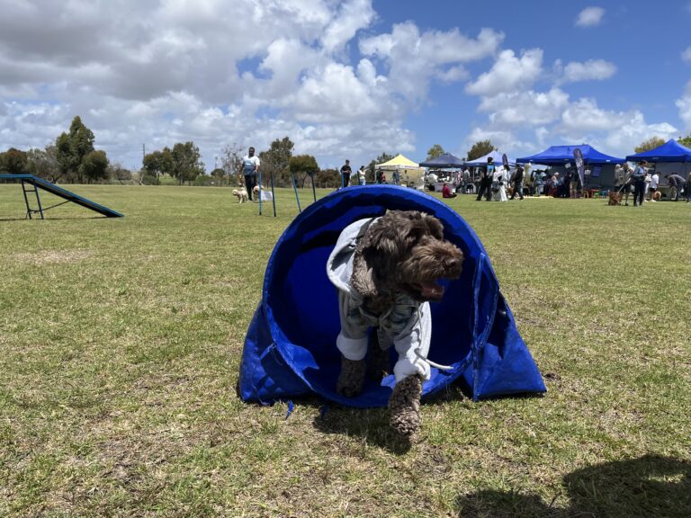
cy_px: 259
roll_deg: -2.8
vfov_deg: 53.1
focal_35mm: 26
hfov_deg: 67.3
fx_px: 519
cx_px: 346
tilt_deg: -8.1
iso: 50
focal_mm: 5.1
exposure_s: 1/4016
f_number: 1.6
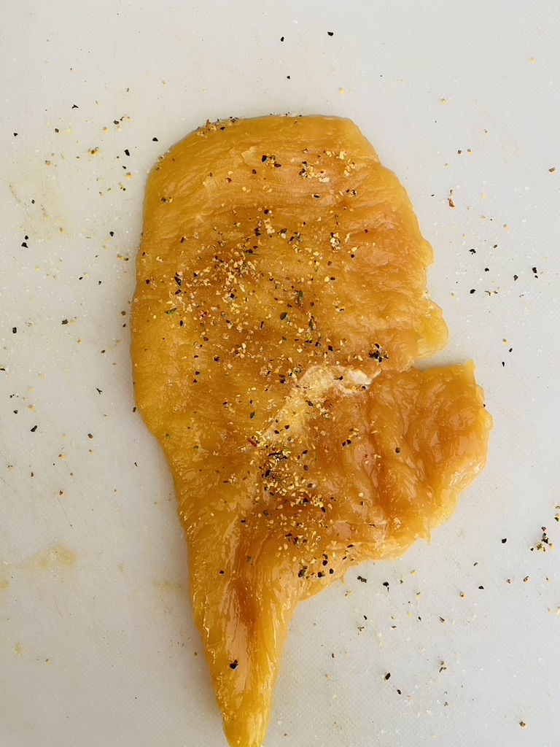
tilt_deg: -87.3
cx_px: 280
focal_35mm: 26
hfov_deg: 53.1
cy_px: 374
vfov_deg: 67.3
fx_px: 561
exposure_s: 1/68
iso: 125
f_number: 1.8
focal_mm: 4.25
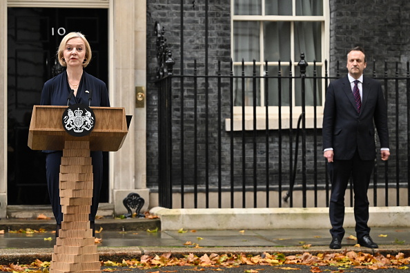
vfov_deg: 13.0
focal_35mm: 105
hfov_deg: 19.5
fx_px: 1196
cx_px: 205
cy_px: 136
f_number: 2.8
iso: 2000
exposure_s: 1/1000
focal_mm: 70
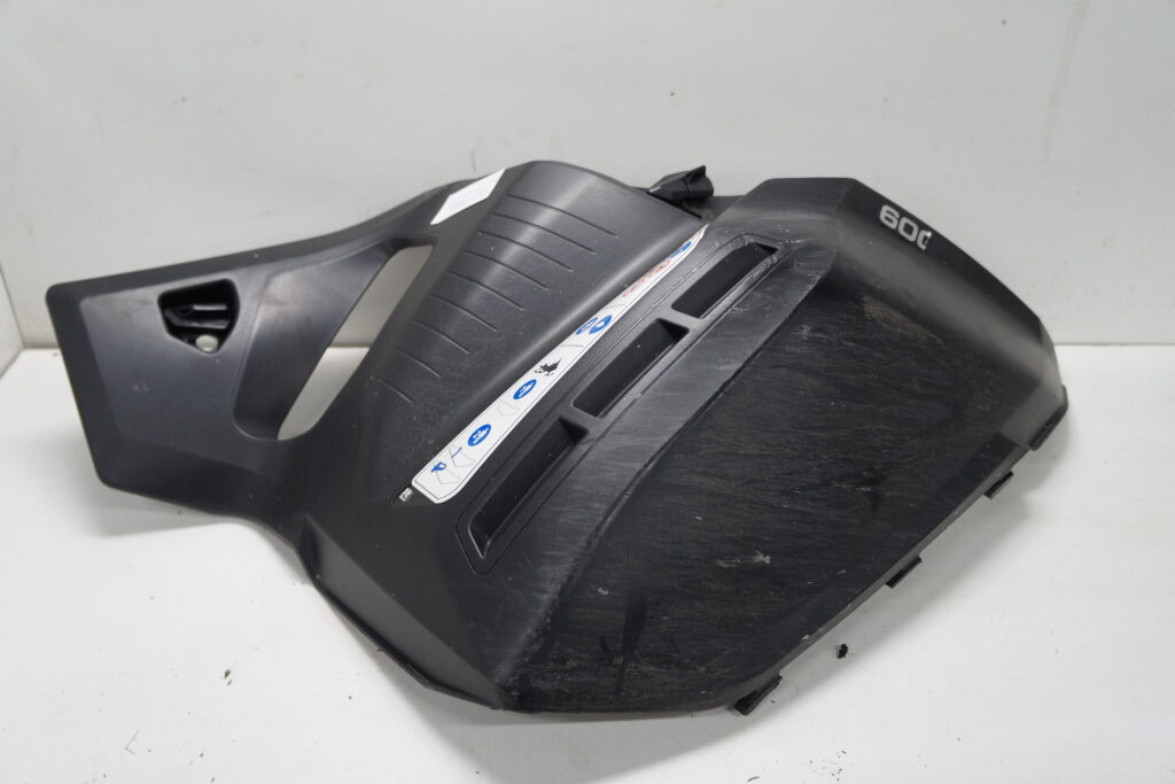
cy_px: 392
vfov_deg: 45.7
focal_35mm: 28
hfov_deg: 64.5
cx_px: 588
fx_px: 930
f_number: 3.5
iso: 200
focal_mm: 19
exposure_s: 1/60
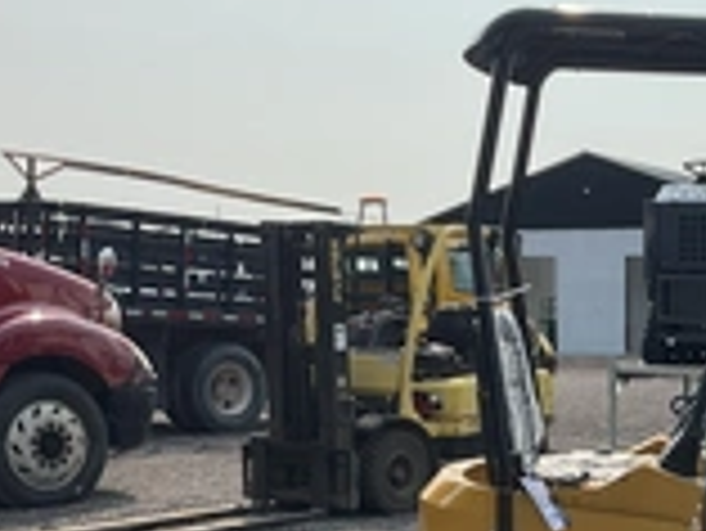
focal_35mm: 74
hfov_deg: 24.5
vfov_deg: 19.5
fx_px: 1510
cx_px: 787
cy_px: 490
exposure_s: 1/2667
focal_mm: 3
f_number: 1.8
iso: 25
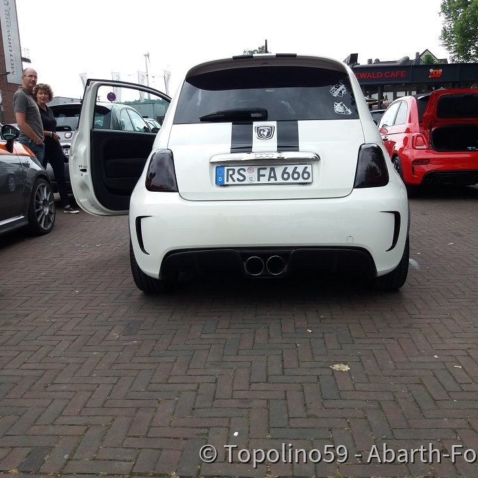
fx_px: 531
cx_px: 248
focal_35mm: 34
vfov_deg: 48.4
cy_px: 236
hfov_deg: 48.4
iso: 64
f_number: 1.9
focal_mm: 3.7
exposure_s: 1/637
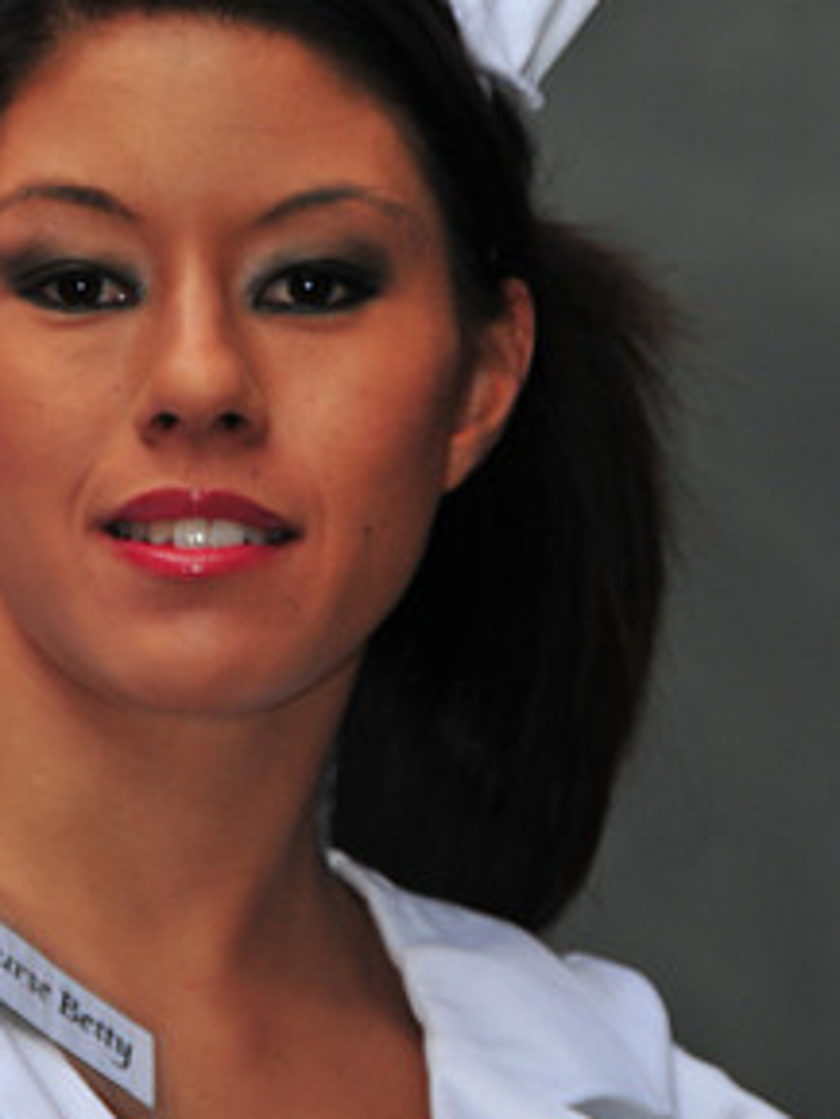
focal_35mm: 347
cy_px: 287
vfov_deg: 5.7
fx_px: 11219
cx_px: 184
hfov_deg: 4.3
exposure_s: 1/250
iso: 200
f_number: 8
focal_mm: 120
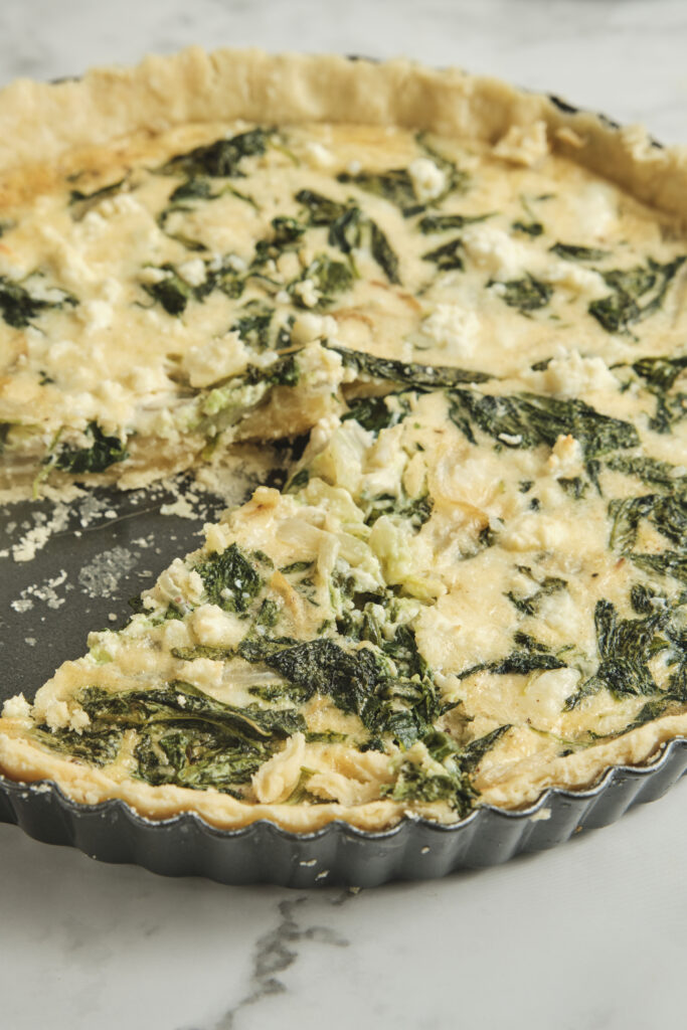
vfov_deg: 28.8
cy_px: 515
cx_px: 344
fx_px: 2003
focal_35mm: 70
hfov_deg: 19.5
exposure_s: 1/250
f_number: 8
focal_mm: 46.4
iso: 160
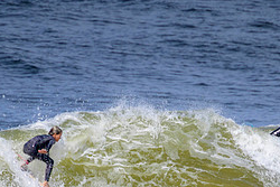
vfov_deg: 0.7
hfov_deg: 1.1
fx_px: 14467
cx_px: 150
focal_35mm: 1859
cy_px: 198
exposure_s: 1/2000
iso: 640
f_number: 11
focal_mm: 800
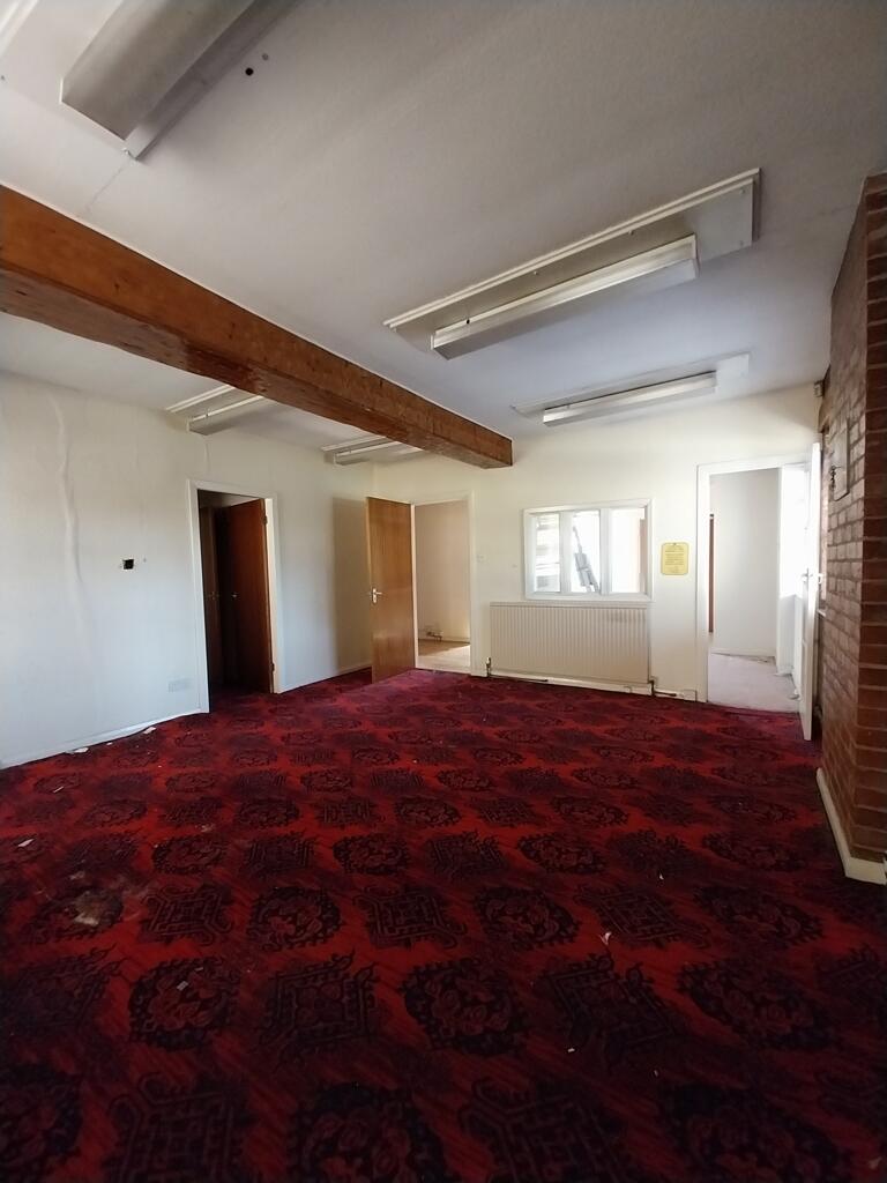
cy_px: 592
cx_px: 444
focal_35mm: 13
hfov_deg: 89.9
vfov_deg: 106.2
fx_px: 444
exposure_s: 1/25
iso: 200
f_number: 2.2
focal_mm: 1.13
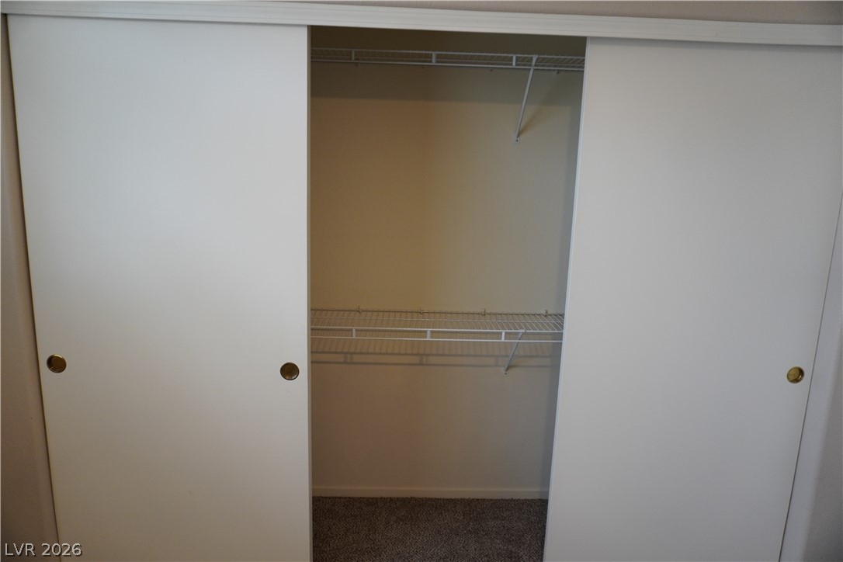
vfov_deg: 53.1
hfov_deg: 73.7
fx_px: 562
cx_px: 422
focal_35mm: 24
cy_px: 281
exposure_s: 1/160
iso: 800
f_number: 4
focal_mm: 16
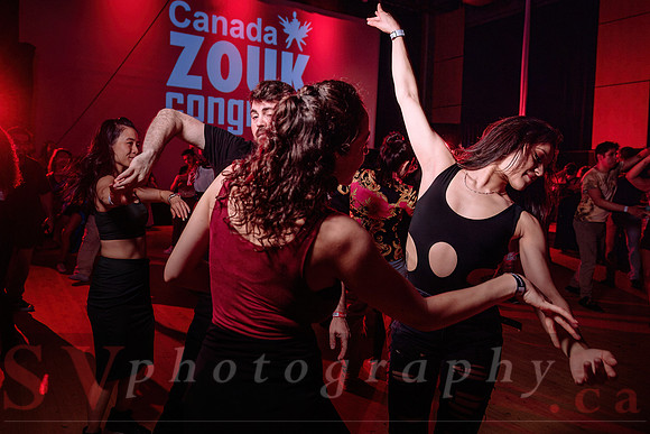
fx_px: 488
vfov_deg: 47.8
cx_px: 284
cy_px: 190
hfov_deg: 67.1
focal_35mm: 27
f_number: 3.5
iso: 800
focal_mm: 24
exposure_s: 1/125
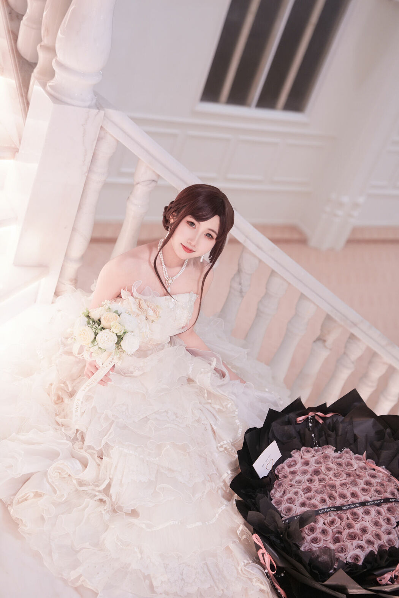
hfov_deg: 27.0
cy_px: 299
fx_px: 831
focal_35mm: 50
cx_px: 200
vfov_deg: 39.6
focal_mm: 50
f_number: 2.8
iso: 400
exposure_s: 1/100
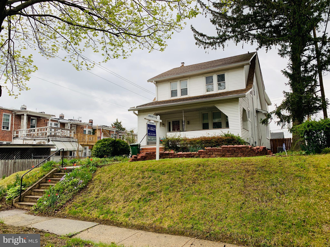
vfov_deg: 53.1
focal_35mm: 26
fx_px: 248
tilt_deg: +9.3
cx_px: 165
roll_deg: +1.2
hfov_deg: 67.3
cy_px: 124
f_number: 1.8
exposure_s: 1/410
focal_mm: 4.25
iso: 25
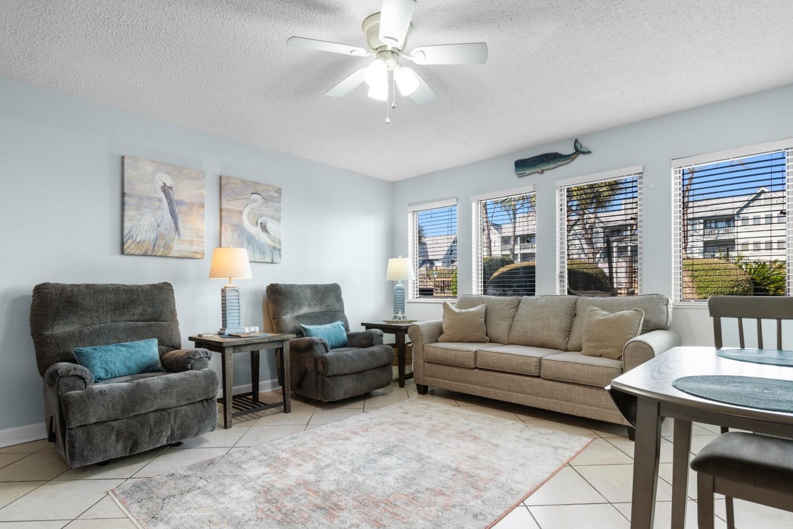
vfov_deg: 67.4
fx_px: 396
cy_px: 272
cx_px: 399
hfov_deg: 90.0
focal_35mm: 18
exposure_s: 1/2
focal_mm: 11.5
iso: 100
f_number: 4.8
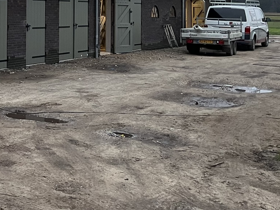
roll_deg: -1.4
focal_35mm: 69
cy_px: -30
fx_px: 558
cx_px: -68
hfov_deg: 25.0
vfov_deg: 20.2
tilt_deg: +1.9
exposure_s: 1/95
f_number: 1.6
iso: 125
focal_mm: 5.1
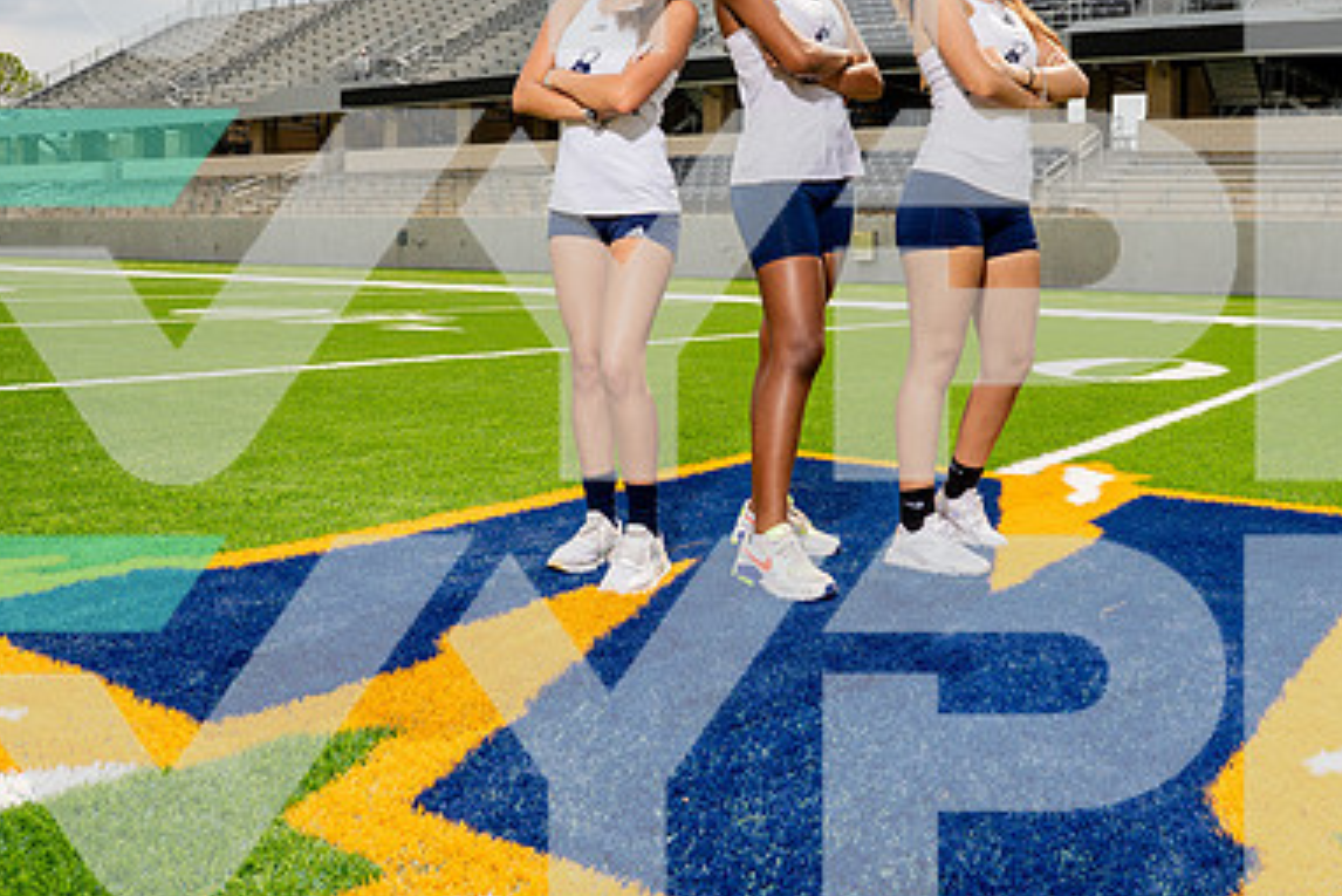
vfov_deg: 36.5
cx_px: 766
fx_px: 1342
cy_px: 297
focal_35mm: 36
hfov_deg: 52.9
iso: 100
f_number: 8
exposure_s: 1/250
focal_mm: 23
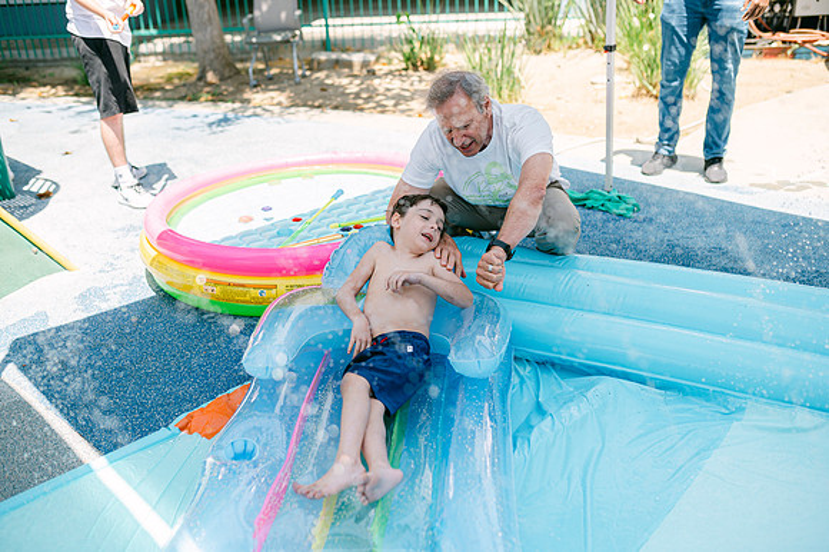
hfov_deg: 54.5
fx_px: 805
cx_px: 414
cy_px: 276
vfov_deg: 37.8
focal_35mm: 35
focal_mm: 35
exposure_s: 1/2500
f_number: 2
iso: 100
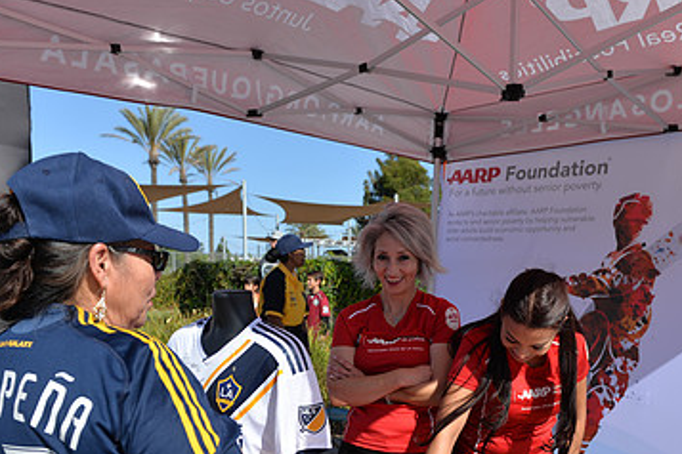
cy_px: 361
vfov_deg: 33.3
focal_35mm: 39
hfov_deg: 49.5
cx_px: 373
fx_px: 739
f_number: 4.5
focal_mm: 24
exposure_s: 1/1000
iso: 100
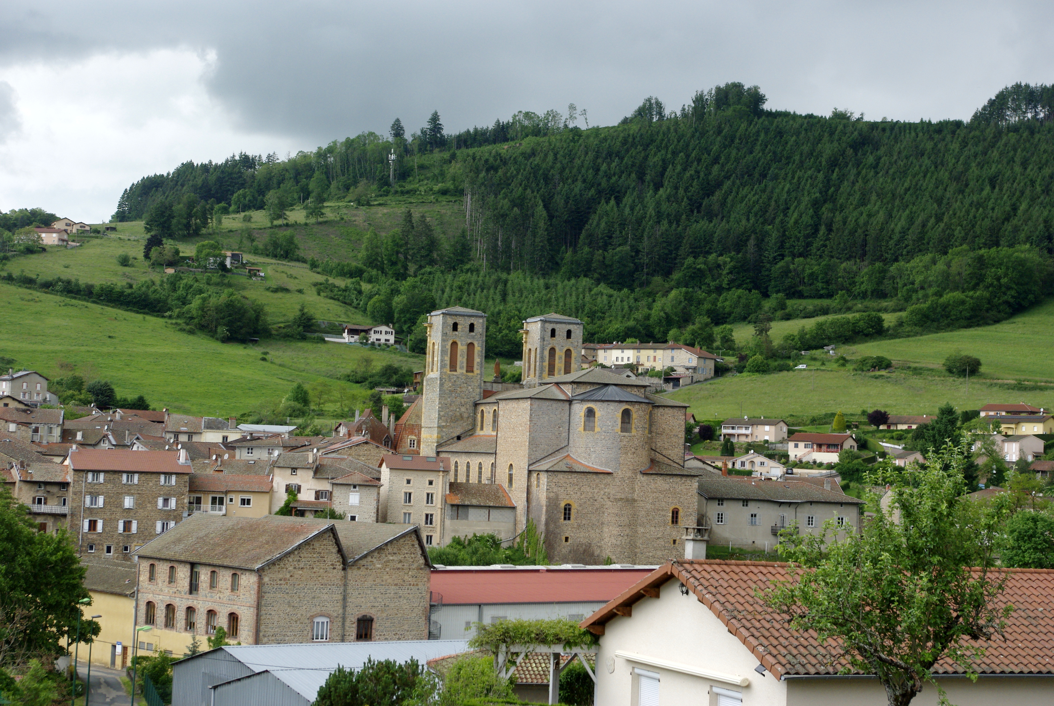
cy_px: 353
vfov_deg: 19.0
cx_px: 527
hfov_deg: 28.0
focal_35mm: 72
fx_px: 2111
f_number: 11
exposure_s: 1/180
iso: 400
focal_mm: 47.5
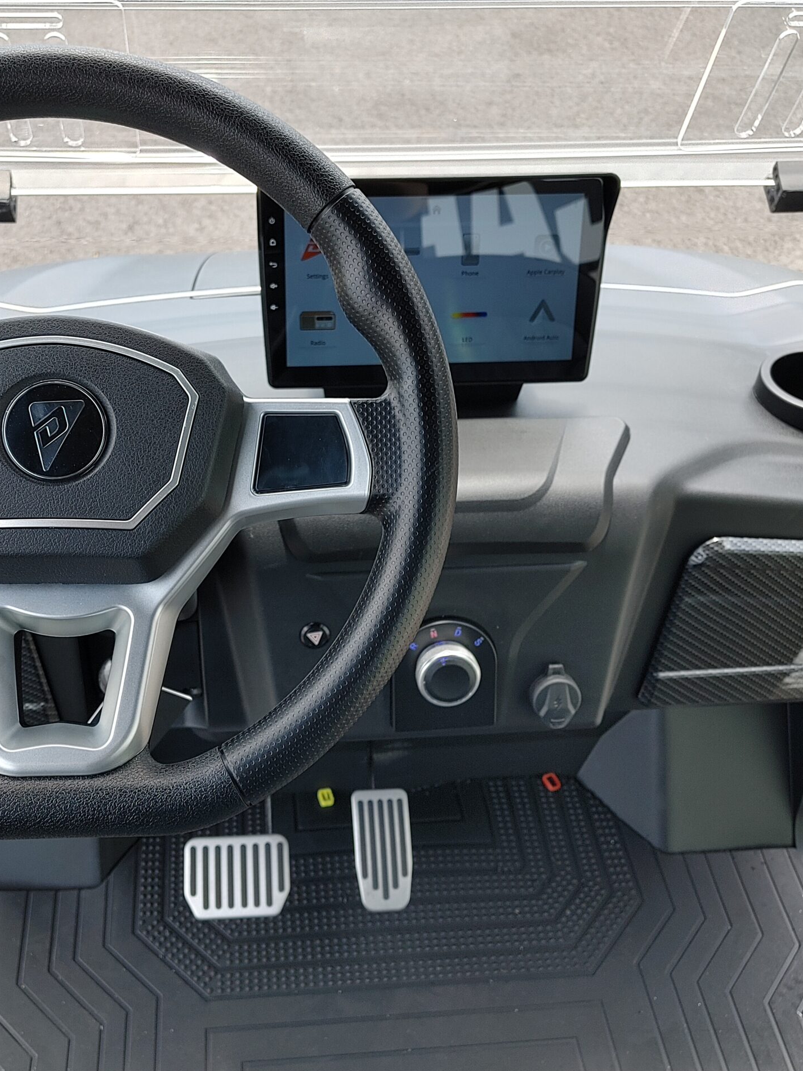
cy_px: 537
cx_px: 313
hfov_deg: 40.5
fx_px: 1083
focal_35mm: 35
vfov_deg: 52.6
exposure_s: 1/350
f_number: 1.8
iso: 50
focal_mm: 4.81
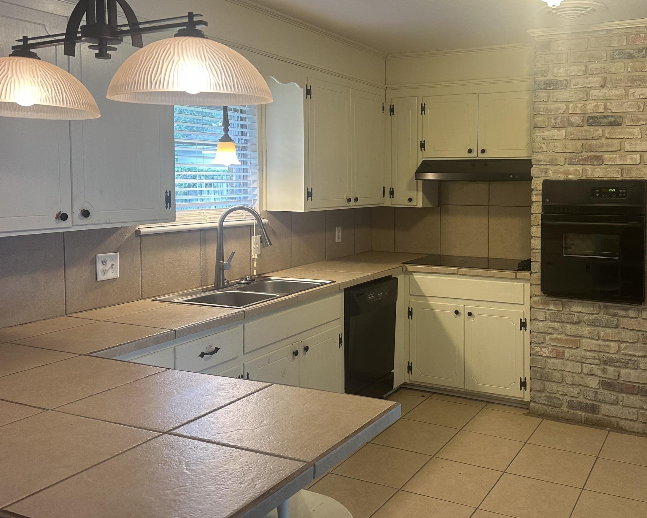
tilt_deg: -4.2
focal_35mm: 33
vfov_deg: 44.4
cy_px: 221
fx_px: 632
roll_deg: +0.2
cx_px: 433
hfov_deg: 53.1
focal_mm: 6.86
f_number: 1.78
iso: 160
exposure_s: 1/60
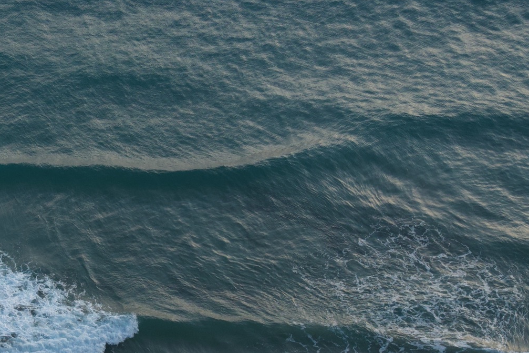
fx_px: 2101
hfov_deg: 14.2
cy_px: 260
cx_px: 47
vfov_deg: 9.6
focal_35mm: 143
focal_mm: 50
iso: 800
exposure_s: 1/100
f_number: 8
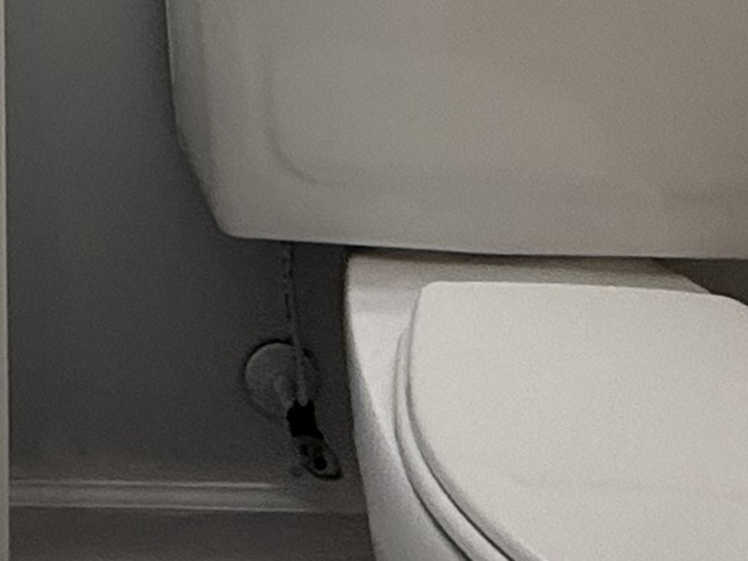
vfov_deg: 14.6
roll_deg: -0.4
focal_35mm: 79
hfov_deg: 22.5
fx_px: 1707
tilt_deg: +2.4
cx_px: -187
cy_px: -630
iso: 200
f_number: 2.2
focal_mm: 2.22
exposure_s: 1/120
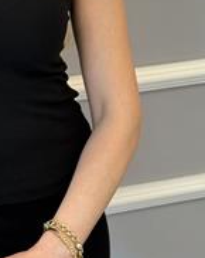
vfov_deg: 14.2
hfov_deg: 11.3
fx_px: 1019
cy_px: 9
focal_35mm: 134
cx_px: -27
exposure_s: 1/100
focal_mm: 6.76
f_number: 1.78
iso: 100
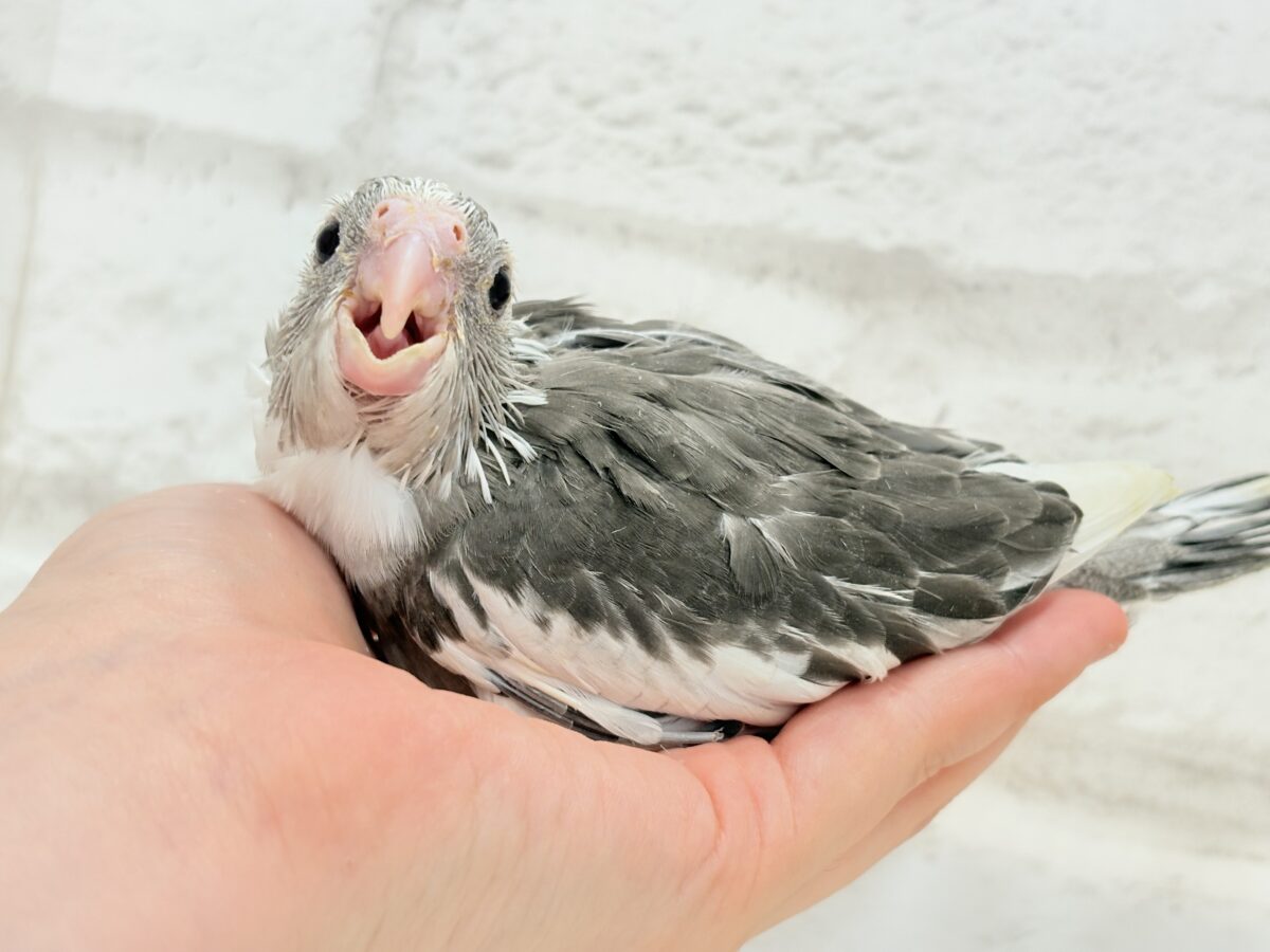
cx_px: 635
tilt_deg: -3.0
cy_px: 476
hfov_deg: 36.8
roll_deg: -9.9
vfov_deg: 28.0
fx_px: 1908
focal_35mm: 52
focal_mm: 5.96
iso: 40
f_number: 1.6
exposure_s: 1/50
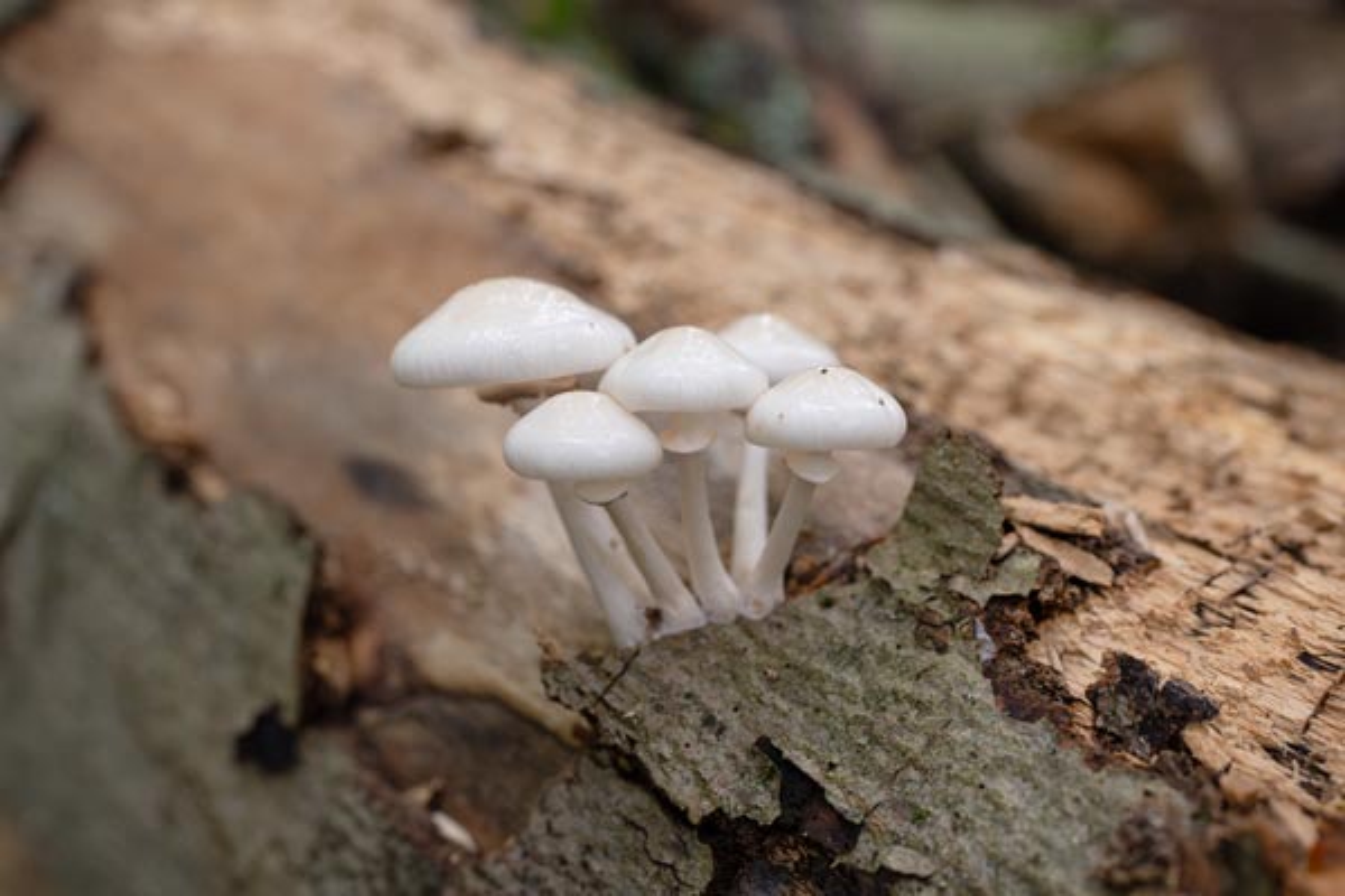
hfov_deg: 54.4
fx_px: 1308
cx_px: 672
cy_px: 448
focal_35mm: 35
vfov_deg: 37.9
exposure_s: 1/250
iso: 1250
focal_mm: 35
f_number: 3.2
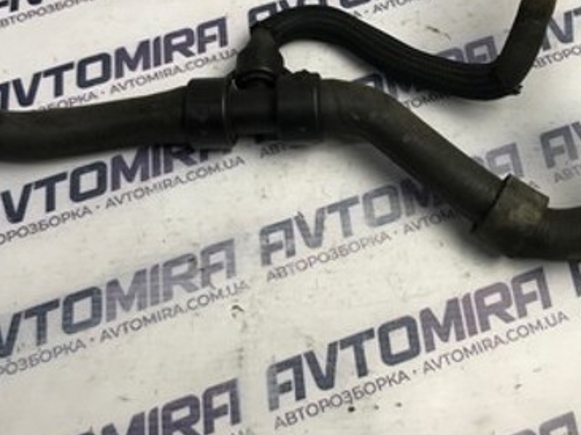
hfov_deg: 38.9
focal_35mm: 49
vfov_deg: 29.4
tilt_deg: -62.6
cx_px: 310
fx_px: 822
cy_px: 133
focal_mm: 3.99
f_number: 1.8
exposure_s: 1/50
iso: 32
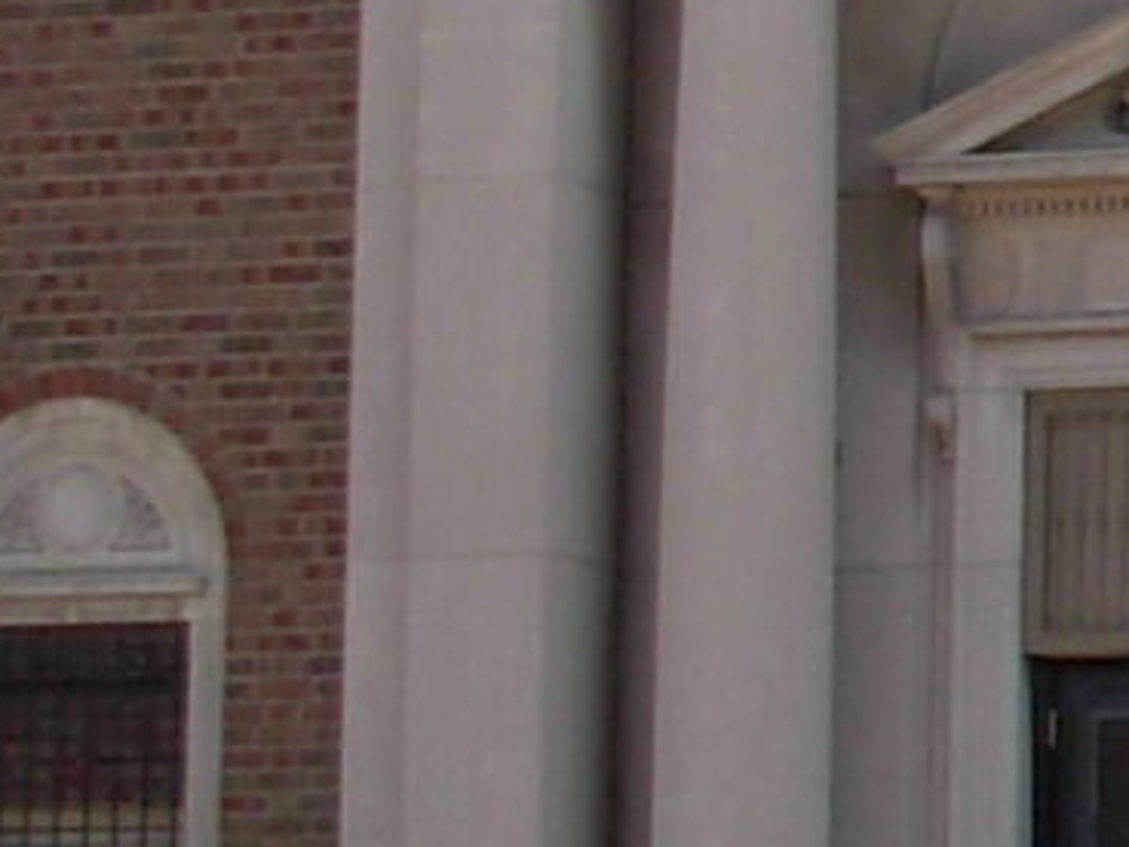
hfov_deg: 7.2
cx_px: 2384
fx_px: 8610
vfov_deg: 5.6
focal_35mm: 264
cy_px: 12
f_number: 2.9
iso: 79
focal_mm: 6.3
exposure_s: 1/406
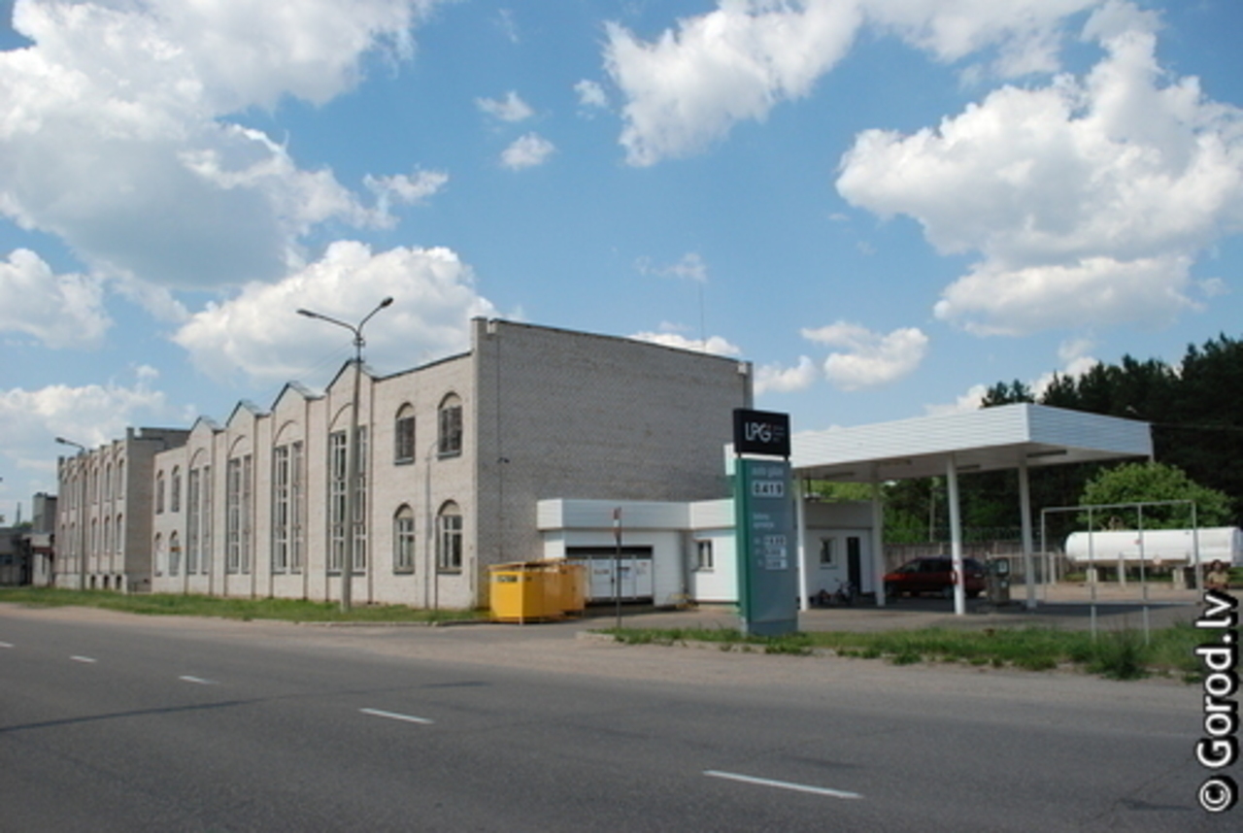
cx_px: 622
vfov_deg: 43.8
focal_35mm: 30
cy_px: 416
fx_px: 1037
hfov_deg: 61.8
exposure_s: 1/1500
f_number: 5.6
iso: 320
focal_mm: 20
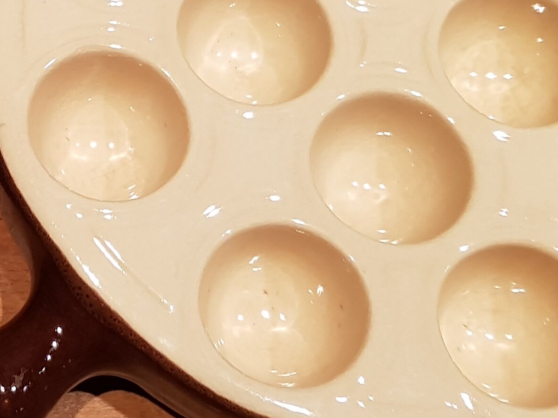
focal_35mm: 89
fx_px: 1434
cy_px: 62
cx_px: -88
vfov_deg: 16.4
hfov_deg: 20.7
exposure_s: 1/33
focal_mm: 4.2
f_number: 1.7
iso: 160
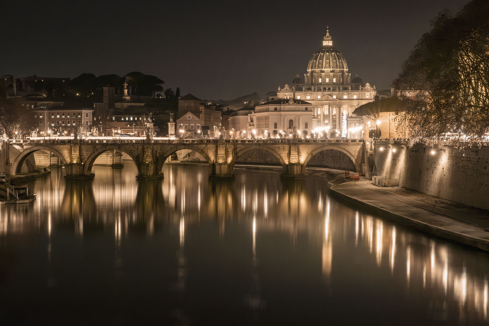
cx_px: 244
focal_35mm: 83
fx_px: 1127
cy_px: 163
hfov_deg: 24.5
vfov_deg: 16.5
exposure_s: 1/3
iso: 12800
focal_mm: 55
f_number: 11
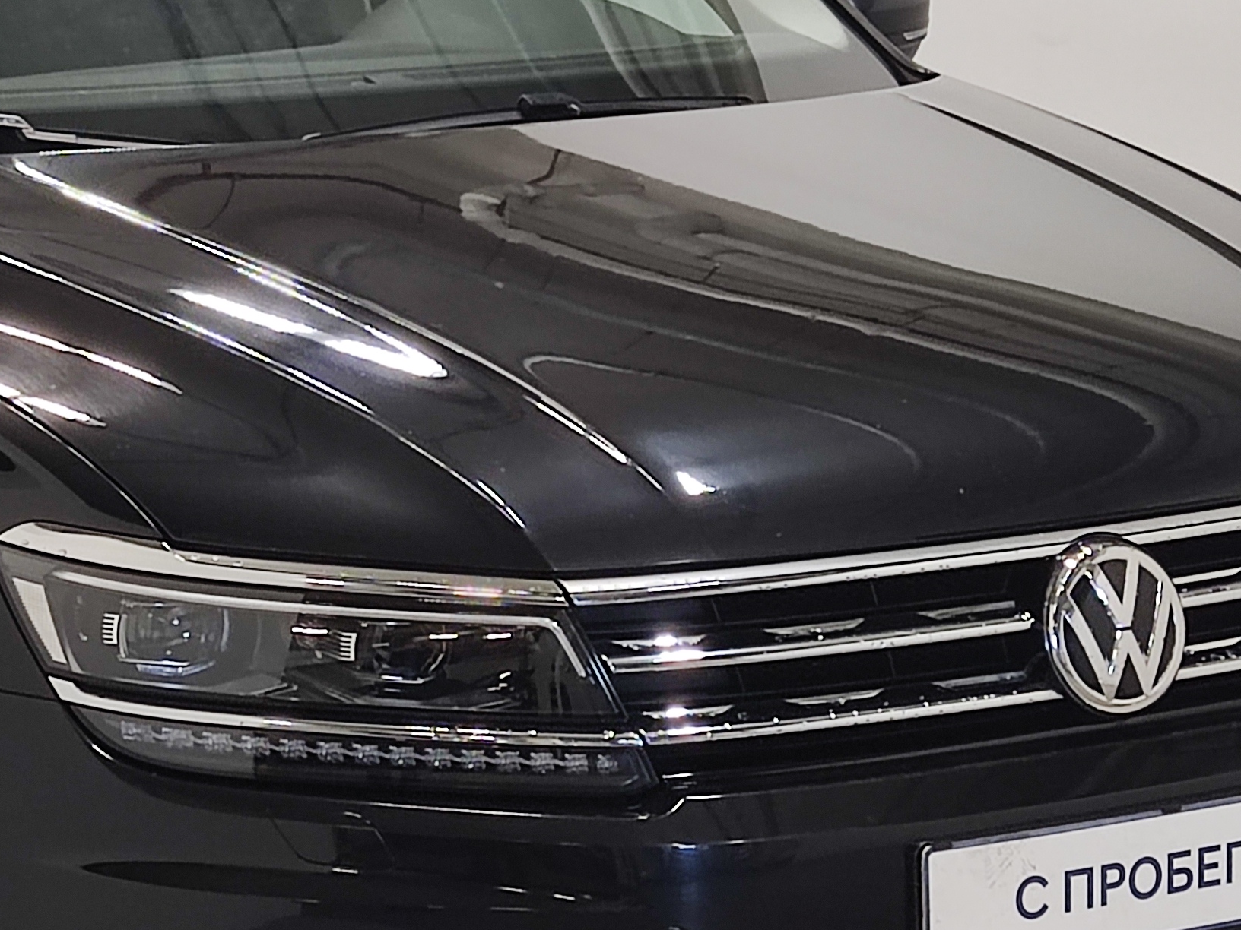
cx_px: 273
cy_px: 515
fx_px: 4481
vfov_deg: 11.9
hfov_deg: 15.7
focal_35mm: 125
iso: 195
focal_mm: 4.74
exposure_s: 1/50
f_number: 1.79
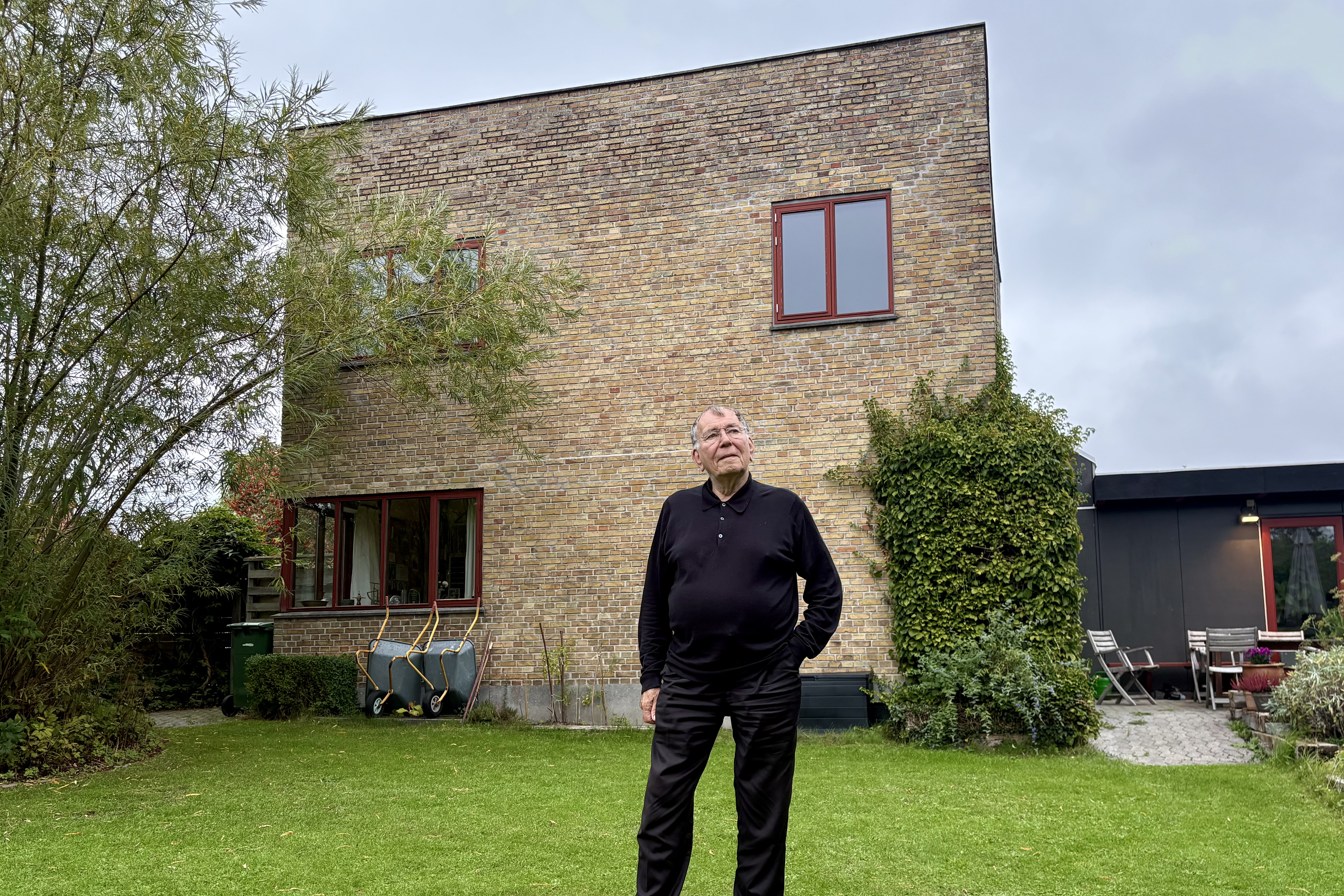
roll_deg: +1.0
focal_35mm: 30
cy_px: 518
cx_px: 721
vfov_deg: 43.5
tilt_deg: +7.5
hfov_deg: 61.9
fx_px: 1120
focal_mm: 5.96
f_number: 1.6
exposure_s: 1/145
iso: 125
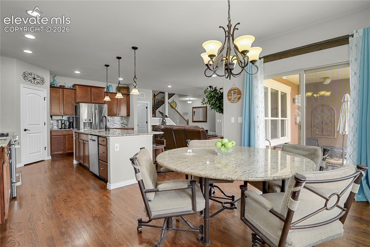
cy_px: 124
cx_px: 185
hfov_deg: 93.3
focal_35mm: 17
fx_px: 175
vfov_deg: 70.4
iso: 5000
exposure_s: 1/20
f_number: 8
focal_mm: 17
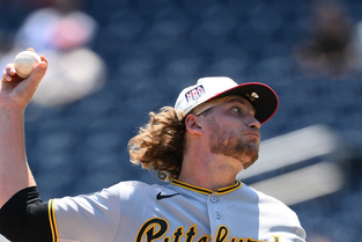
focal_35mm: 1308
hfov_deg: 1.6
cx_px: 156
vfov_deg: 1.1
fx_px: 13158
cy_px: 377
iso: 500
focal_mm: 400
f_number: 2.8
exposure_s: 1/3200
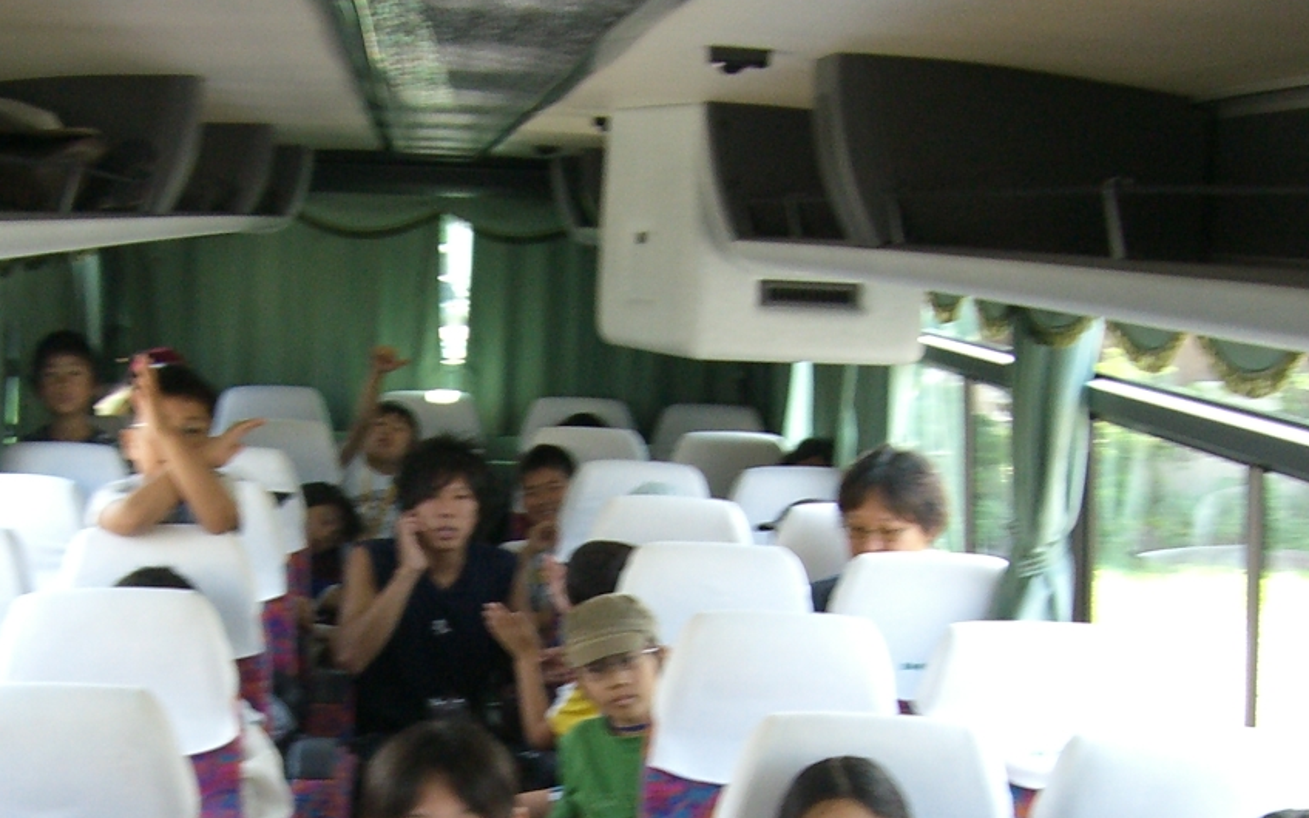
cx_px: 491
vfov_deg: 16.8
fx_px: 2711
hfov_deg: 27.1
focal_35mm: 76
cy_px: 816
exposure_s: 1/80
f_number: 2.7
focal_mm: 6.2
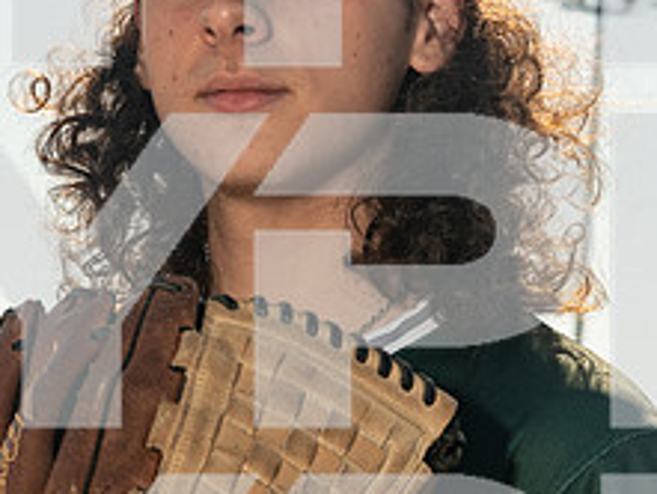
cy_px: 272
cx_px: 196
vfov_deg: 10.3
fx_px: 2735
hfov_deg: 13.7
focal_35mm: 144
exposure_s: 1/200
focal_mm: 57
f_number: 7.1
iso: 500
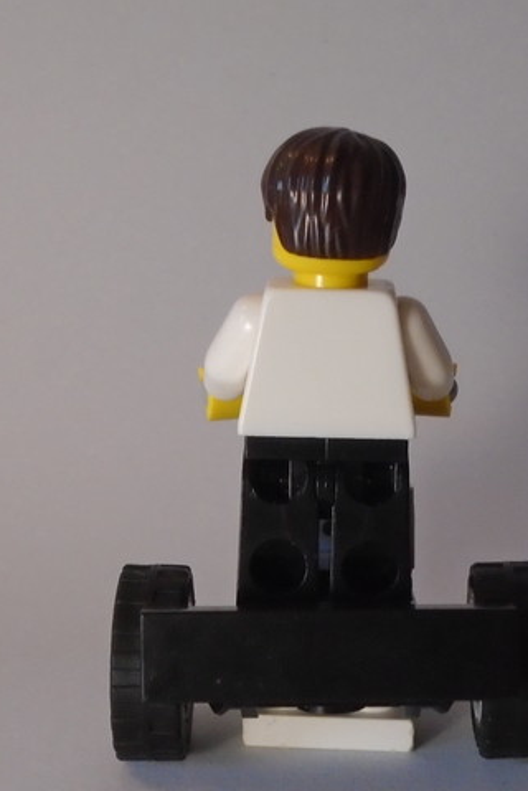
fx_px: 1801
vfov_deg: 24.7
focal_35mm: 82
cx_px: 305
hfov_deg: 16.7
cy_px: 450
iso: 400
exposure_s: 1/25
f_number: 4.1
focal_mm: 7.4
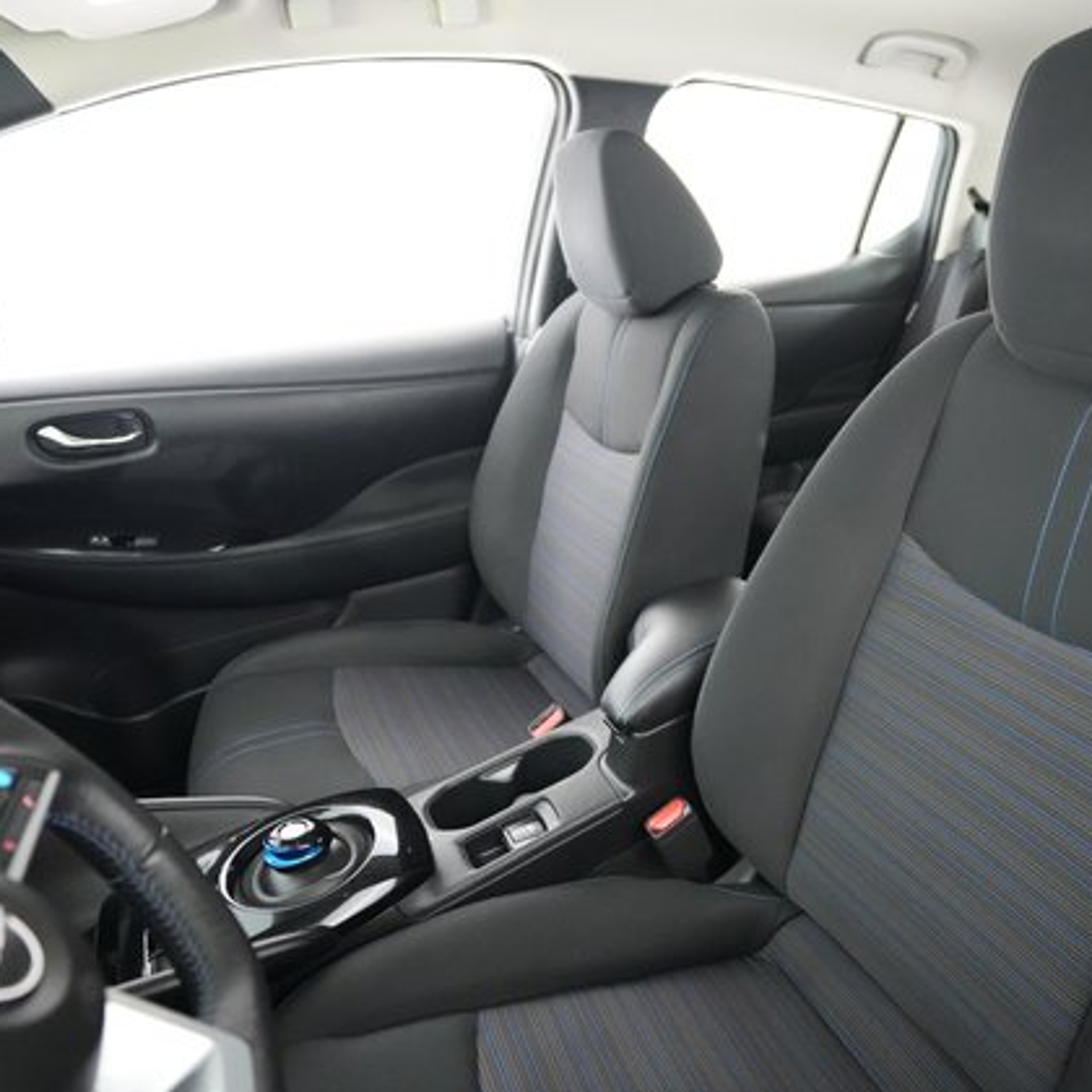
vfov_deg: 69.6
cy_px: 541
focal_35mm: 22
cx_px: 736
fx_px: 785
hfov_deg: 67.5
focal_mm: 17
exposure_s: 1/40
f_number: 2.8
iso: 12800
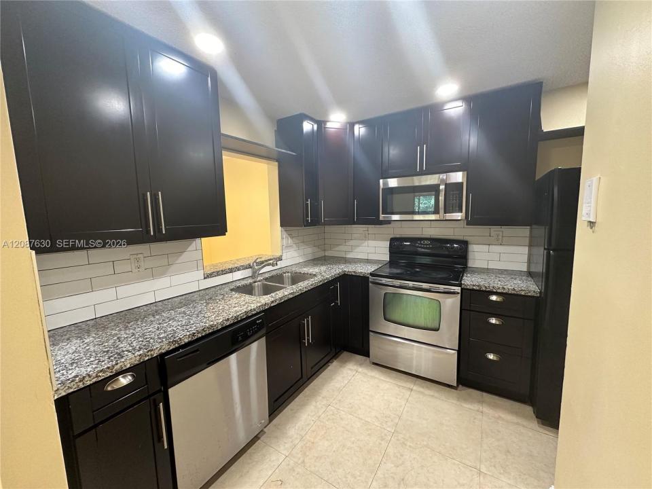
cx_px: 326
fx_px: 264
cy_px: 244
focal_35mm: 14
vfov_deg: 85.7
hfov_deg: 102.1
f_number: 2.2
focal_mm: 2.22
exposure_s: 1/60
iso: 250
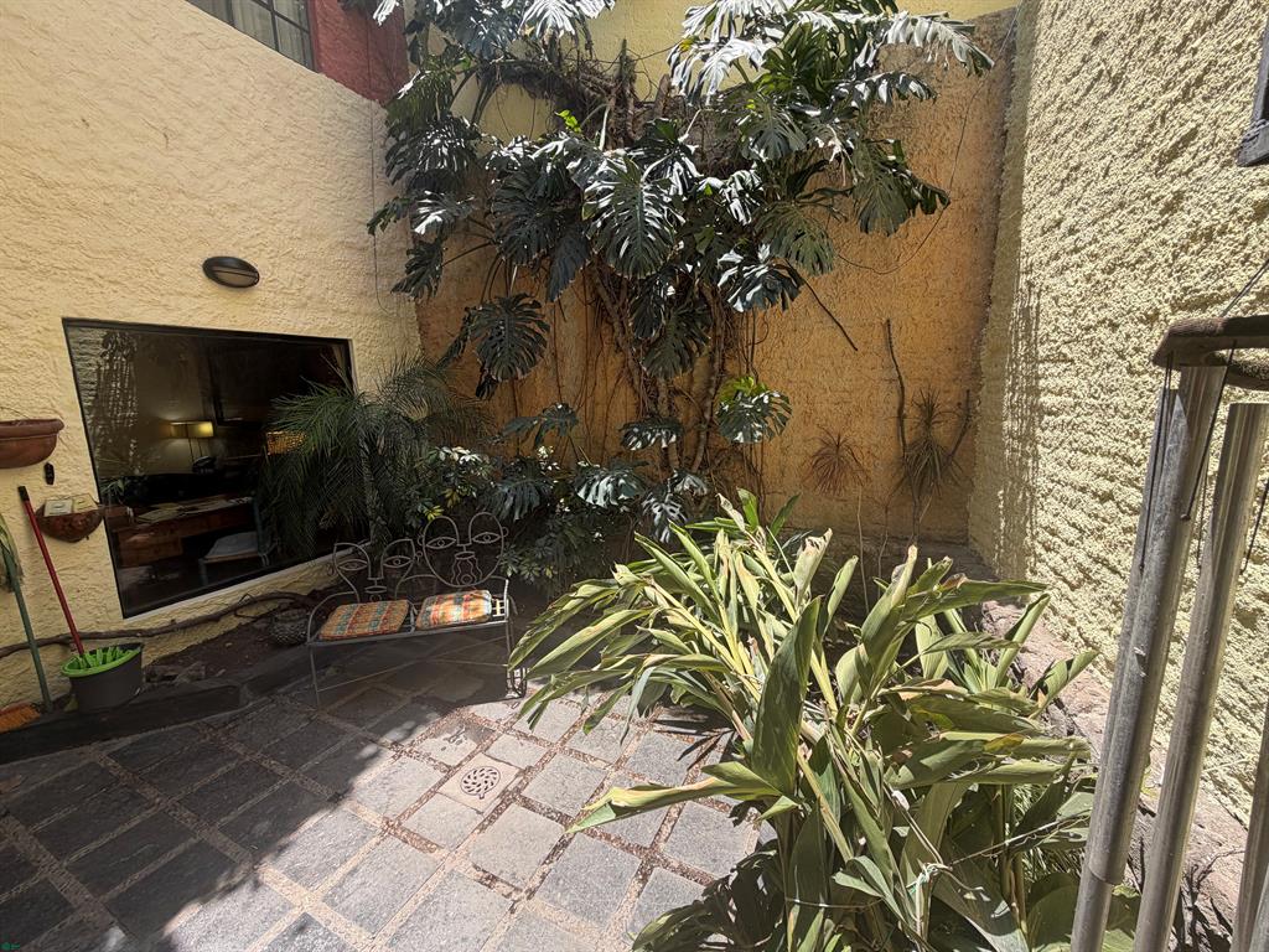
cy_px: 476
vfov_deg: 85.7
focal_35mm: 14
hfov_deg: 102.1
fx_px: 513
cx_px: 634
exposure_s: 1/574
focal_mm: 2.22
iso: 40
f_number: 2.2
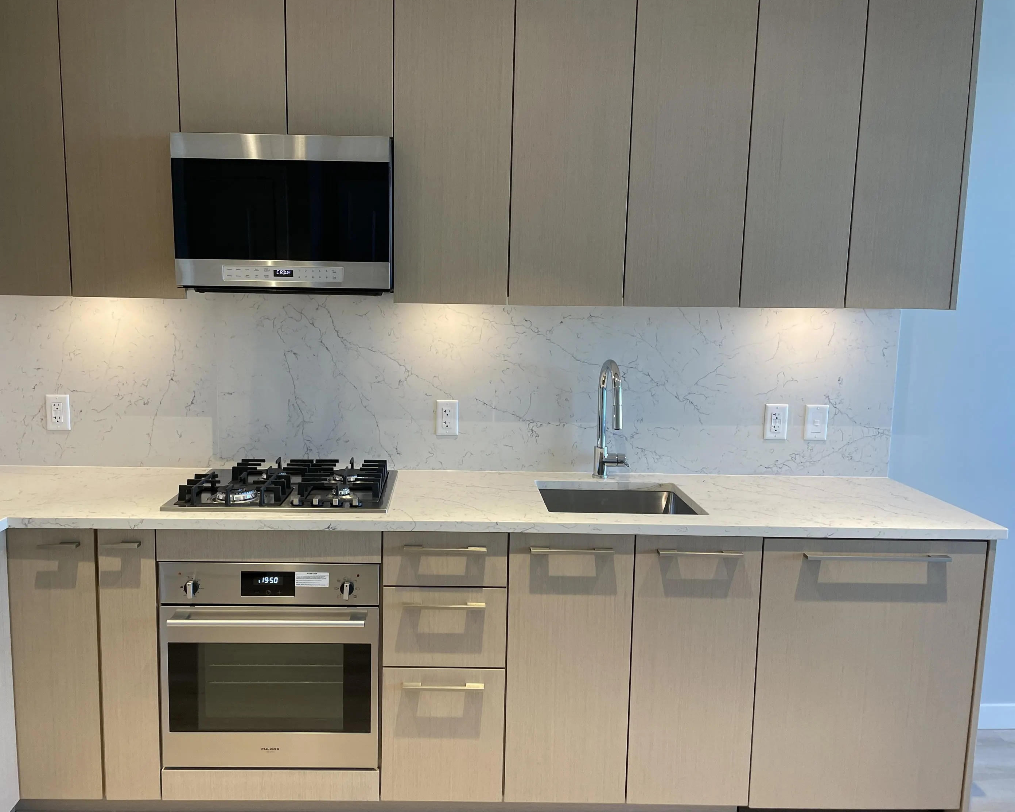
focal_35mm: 28
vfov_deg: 51.5
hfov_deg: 62.1
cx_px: 455
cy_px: 409
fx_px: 841
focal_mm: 4.2
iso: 100
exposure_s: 1/120
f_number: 1.6
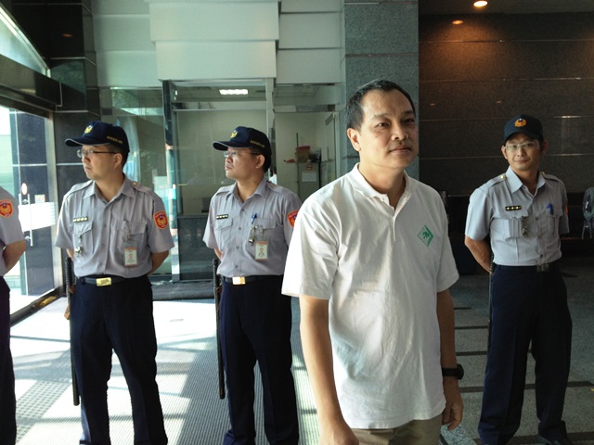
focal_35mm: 35
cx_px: 297
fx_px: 601
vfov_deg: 40.7
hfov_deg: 52.6
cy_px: 222
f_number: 2.4
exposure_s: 1/60
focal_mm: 4.28
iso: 64
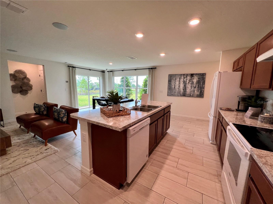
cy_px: 102
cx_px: 136
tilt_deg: -7.3
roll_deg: +0.6
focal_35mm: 13
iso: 80
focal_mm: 1.57
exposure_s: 1/120
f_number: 1.8
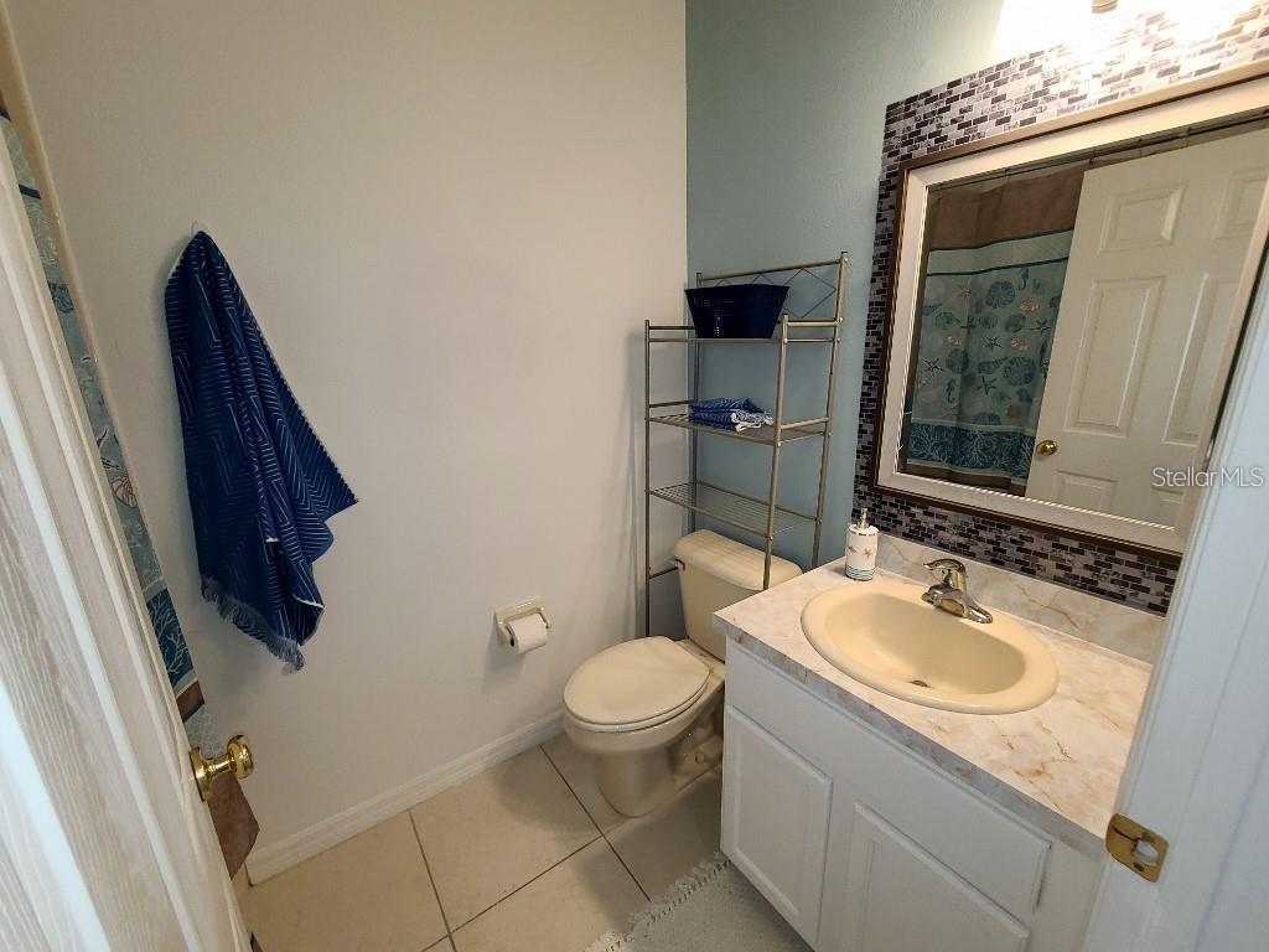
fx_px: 477
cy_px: 476
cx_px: 634
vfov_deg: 89.9
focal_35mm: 13
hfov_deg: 106.2
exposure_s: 1/59
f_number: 2.2
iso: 160
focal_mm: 2.2
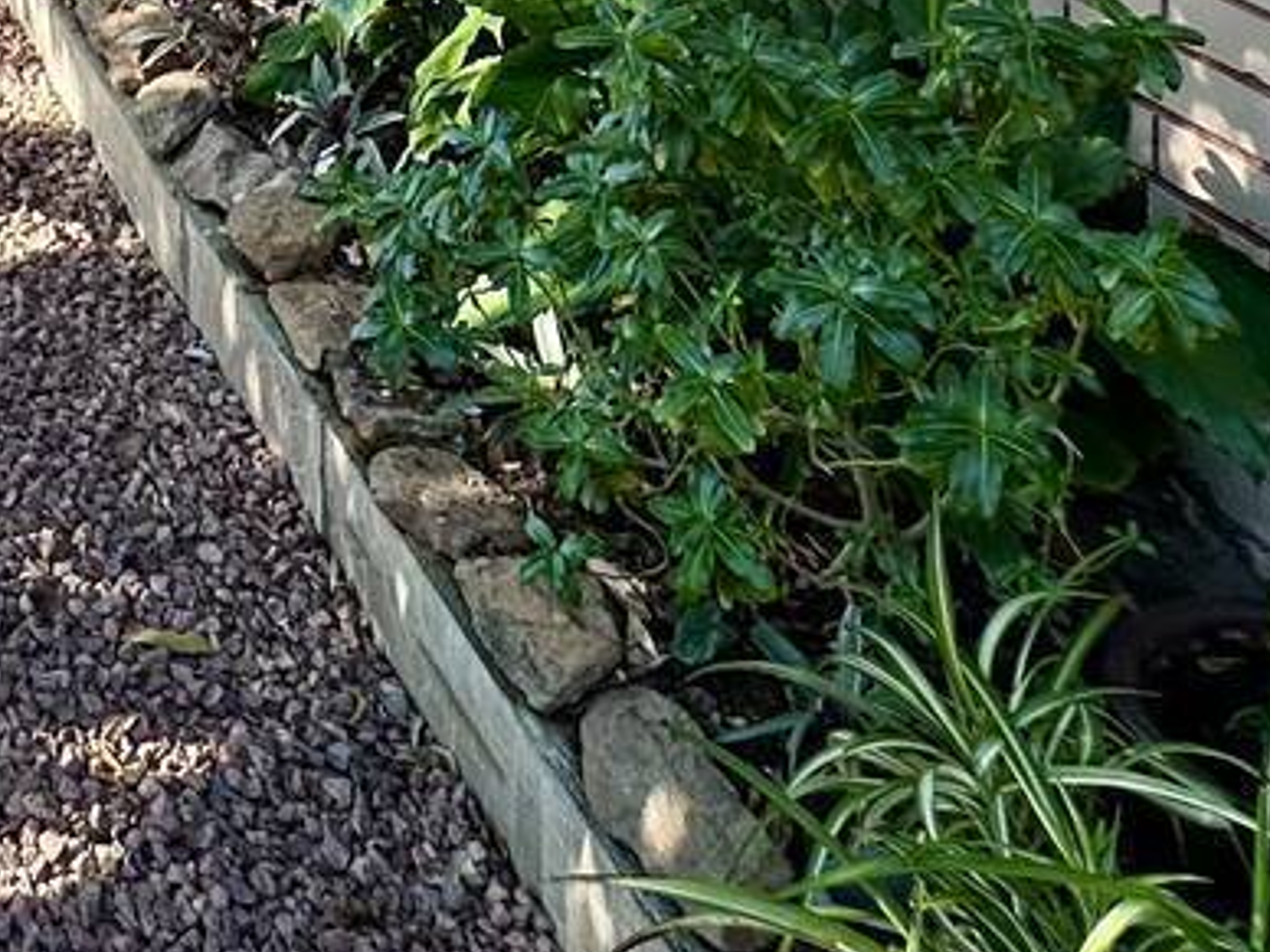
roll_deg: -0.6
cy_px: -788
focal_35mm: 52
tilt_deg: +2.0
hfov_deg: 32.5
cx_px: -121
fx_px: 1908
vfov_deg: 19.9
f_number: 2.2
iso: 40
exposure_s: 1/178
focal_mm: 2.22
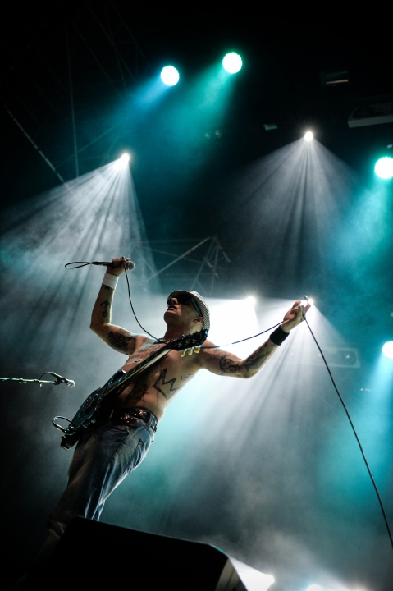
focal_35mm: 48
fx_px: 787
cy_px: 296
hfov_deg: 28.0
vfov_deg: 41.1
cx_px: 196
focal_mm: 48
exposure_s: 1/250
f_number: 2.8
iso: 3200
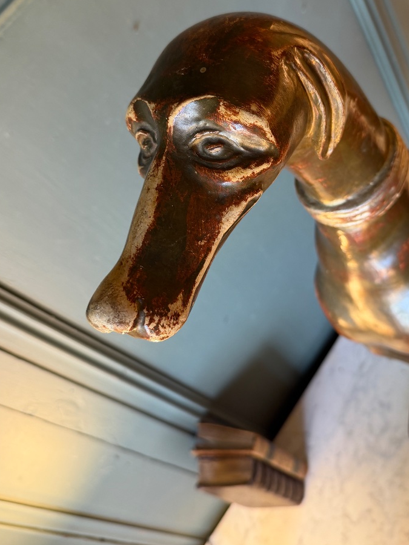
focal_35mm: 32
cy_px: 214
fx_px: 504
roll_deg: +40.0
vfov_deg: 56.3
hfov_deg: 43.9
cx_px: 245
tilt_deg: -44.2
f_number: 1.78
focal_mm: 6.76
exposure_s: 1/87
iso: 200
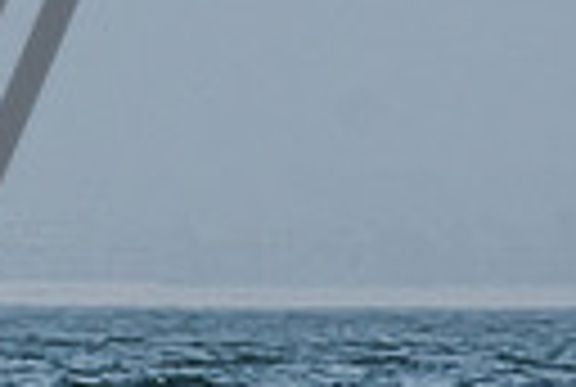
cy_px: 194
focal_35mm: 1237
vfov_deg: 1.1
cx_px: -731
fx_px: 19838
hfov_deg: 1.7
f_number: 6.3
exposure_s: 1/5000
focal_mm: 210
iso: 400
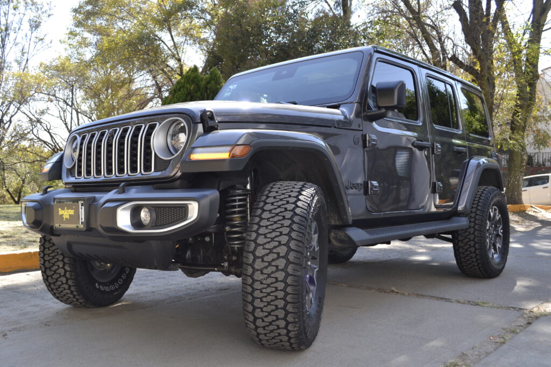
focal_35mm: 33
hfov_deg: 57.2
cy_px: 184
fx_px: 505
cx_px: 276
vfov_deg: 40.0
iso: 160
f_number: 5.6
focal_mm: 22
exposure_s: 1/125
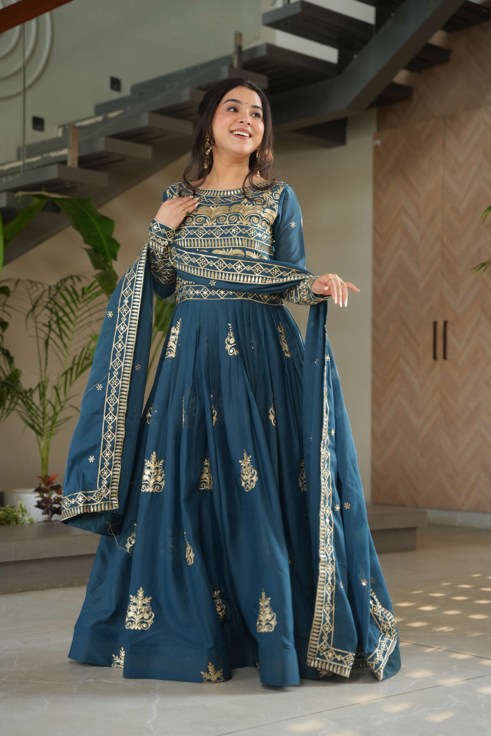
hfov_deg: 23.1
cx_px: 246
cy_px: 368
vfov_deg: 34.0
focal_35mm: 59
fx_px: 1203
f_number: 3.2
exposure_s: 1/200
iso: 800
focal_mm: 58.8
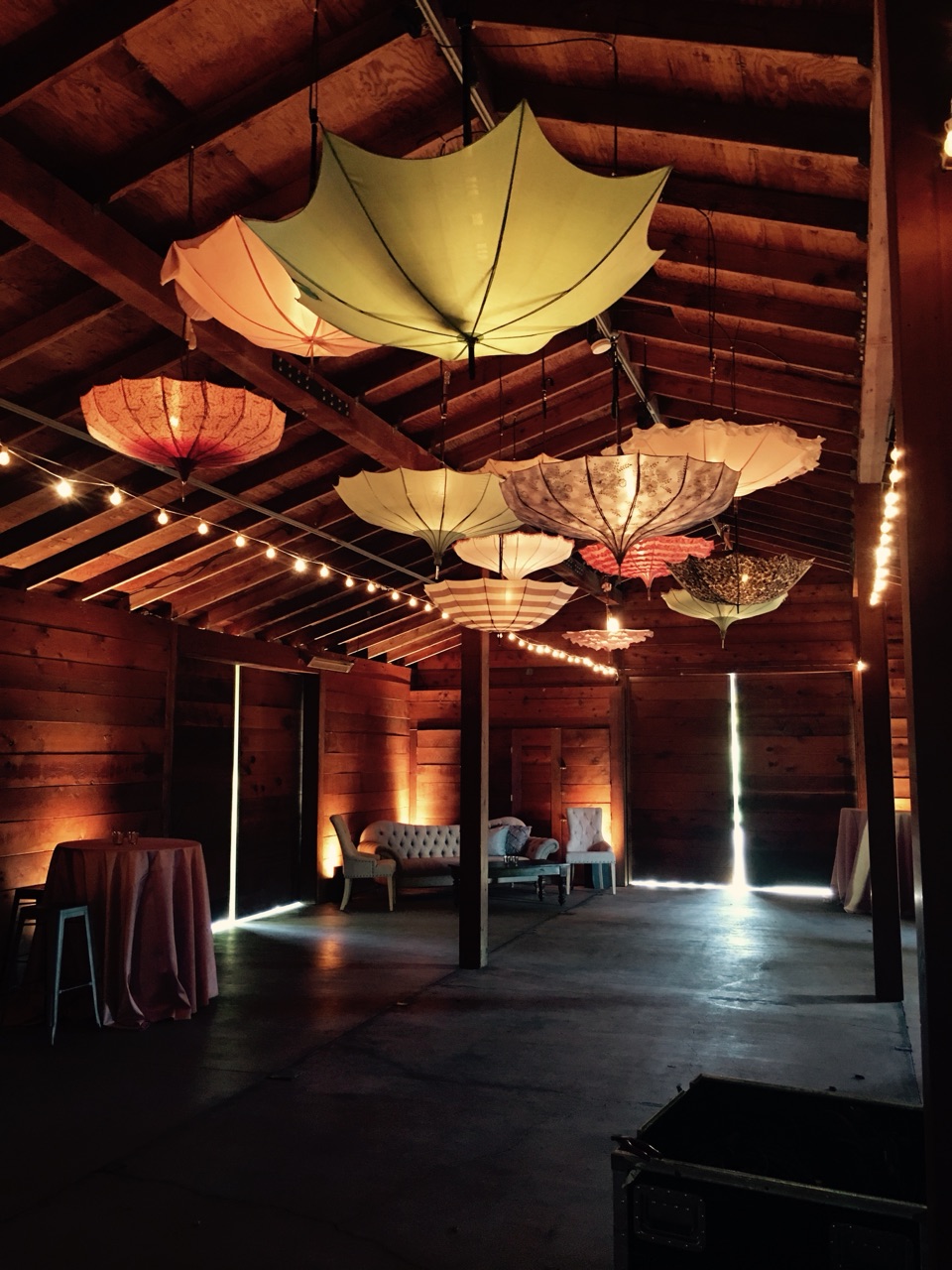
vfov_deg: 61.7
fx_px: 1063
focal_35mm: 29
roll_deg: -0.7
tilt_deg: +7.9
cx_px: 476
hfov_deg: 48.2
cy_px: 635
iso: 50
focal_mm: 4.15
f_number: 2.2
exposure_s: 1/4
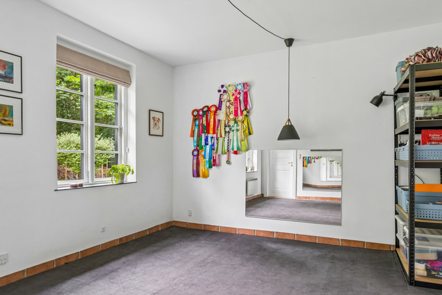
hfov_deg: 77.3
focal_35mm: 22
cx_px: 221
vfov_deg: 56.1
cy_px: 148
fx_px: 276
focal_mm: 22.5
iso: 400
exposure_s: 1/25
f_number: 6.3
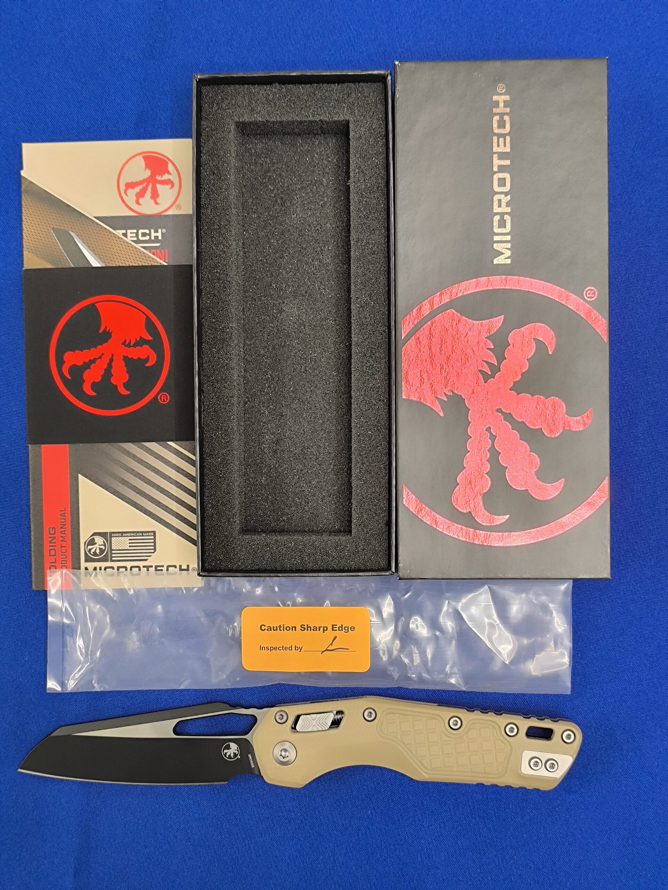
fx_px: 1184
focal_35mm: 46
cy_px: 445
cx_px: 334
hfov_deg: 31.5
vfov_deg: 41.2
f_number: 1.65
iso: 640
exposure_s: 1/100
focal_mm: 6.14
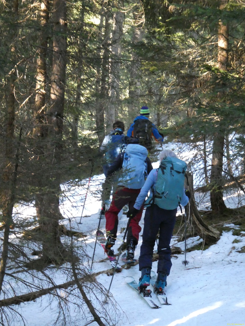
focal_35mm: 115
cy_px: 163
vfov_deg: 17.1
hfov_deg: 12.9
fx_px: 1085
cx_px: 122
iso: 1600
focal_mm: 20.6
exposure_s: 1/80
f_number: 5.1
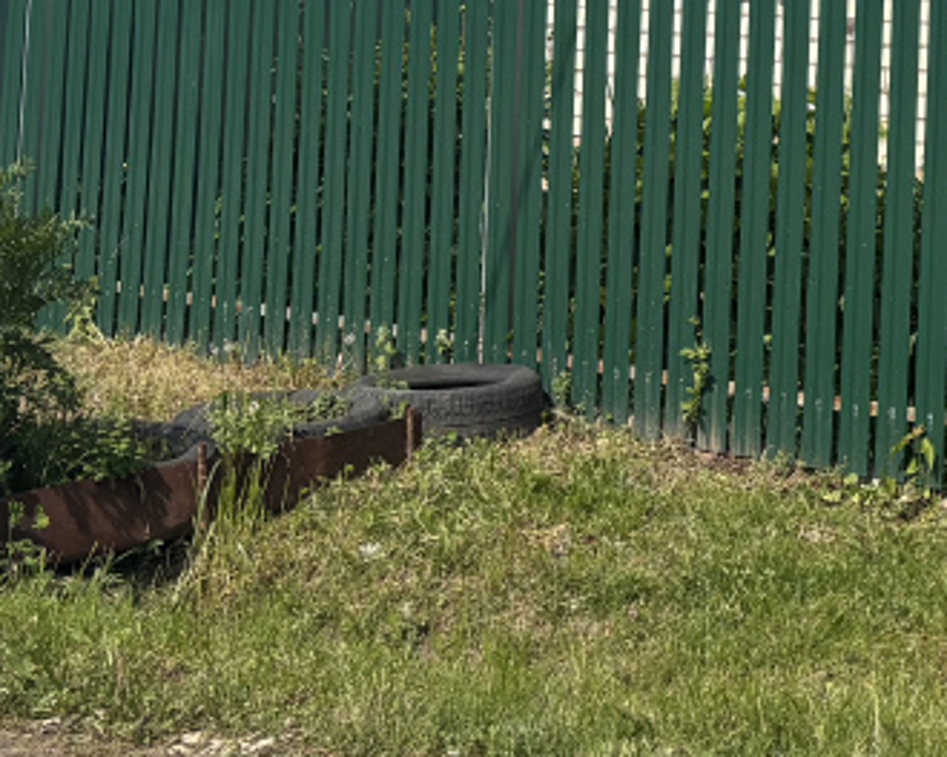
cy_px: -489
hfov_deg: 17.9
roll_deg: -1.4
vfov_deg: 14.1
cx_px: 1225
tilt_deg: +7.3
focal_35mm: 100
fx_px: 2803
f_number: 1.6
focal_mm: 5.96
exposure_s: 1/4630
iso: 50
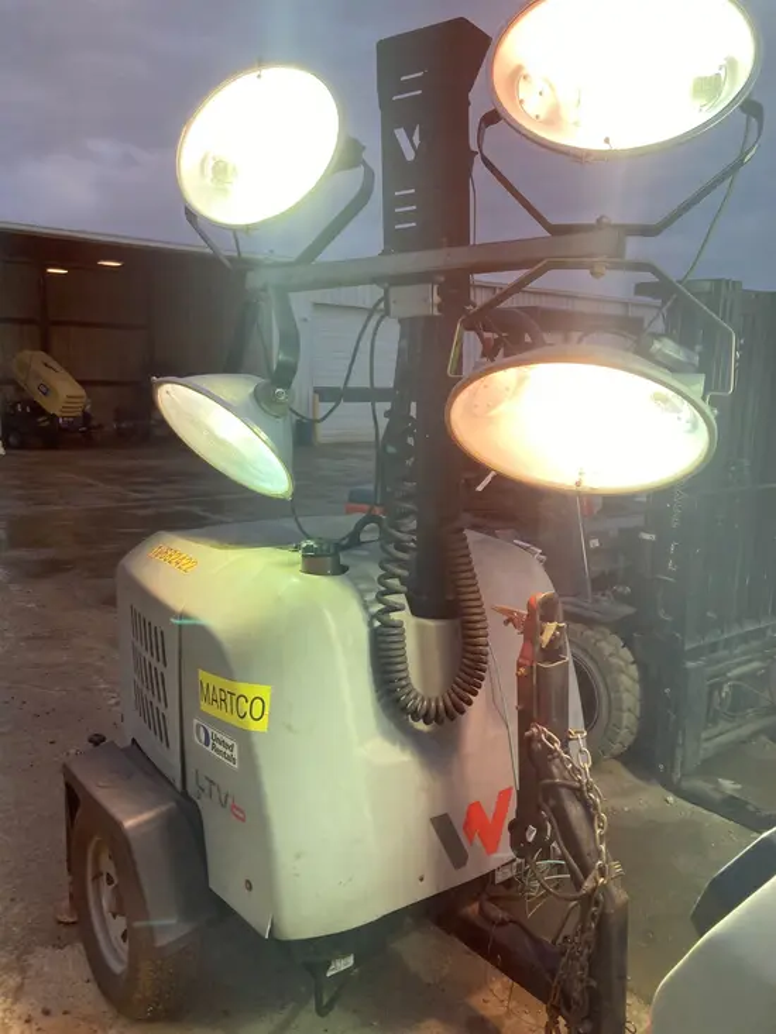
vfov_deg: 63.4
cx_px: 388
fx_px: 837
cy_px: 517
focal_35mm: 28
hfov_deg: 49.8
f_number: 1.8
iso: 20
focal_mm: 3.99
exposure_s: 1/552
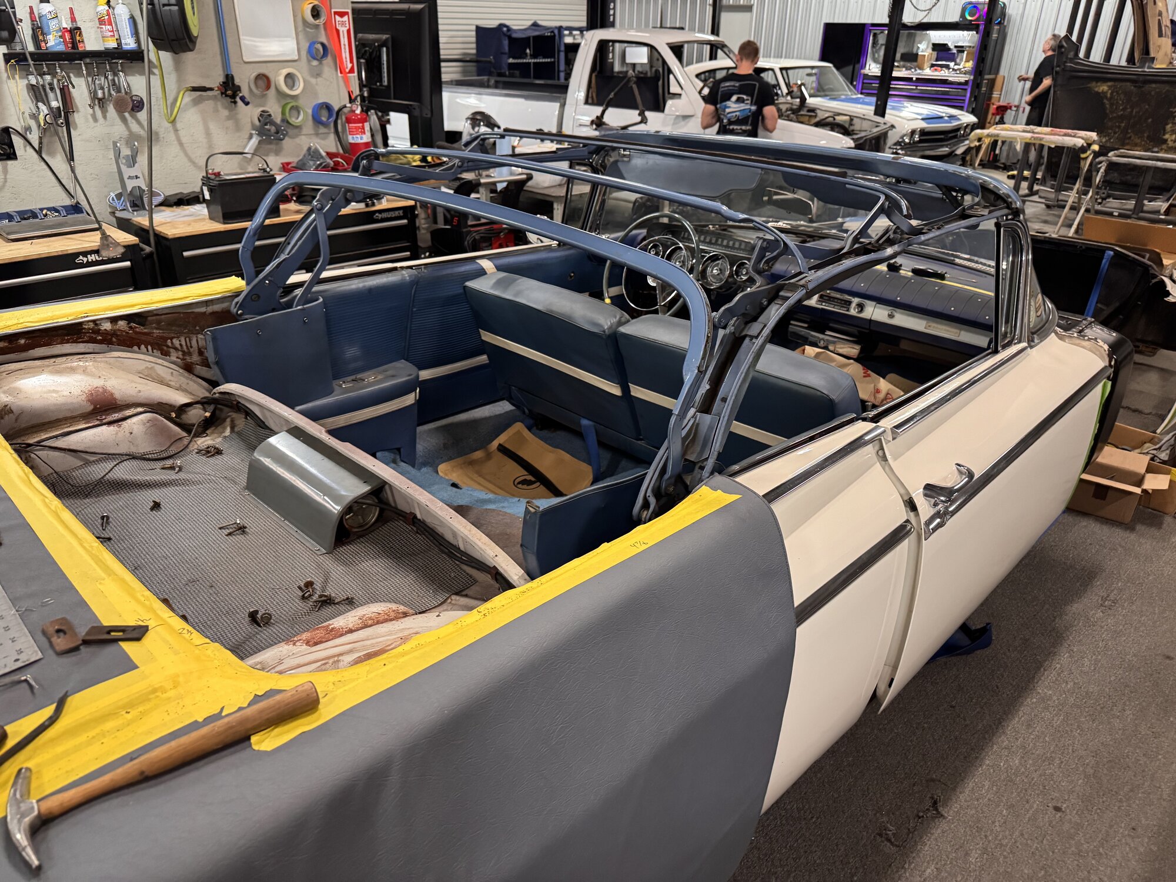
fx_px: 815
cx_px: 588
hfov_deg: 71.6
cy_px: 441
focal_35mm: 24
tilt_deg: -24.9
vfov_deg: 56.8
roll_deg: -1.1
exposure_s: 1/60
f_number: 1.78
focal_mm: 6.76
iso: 500
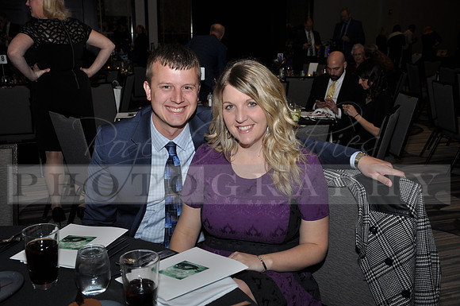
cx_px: 230
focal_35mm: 39
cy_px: 153
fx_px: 498
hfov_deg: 49.6
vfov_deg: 34.1
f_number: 4
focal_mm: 26
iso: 200
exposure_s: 1/60
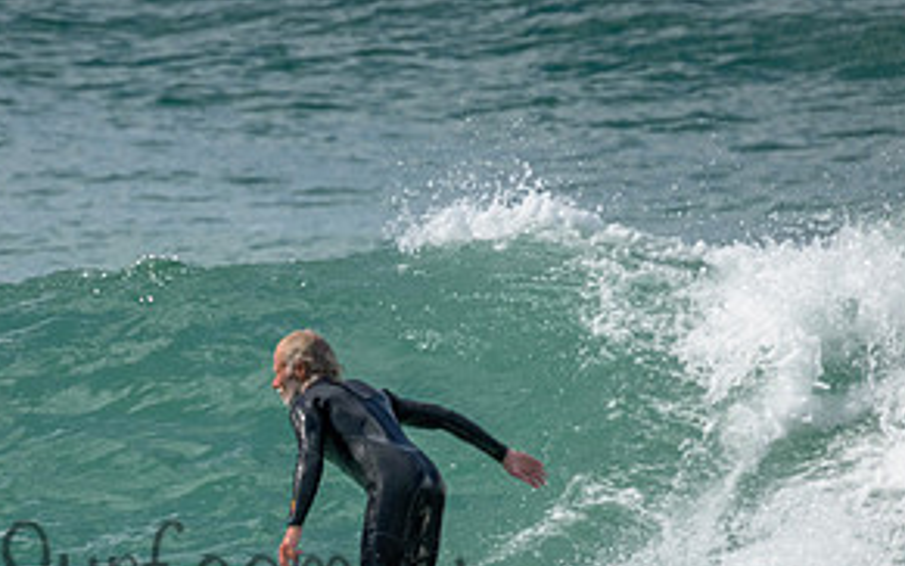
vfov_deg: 0.8
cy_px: 543
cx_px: 137
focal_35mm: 1626
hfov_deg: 1.3
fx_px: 40112
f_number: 11
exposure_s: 1/1000
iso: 2800
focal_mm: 800
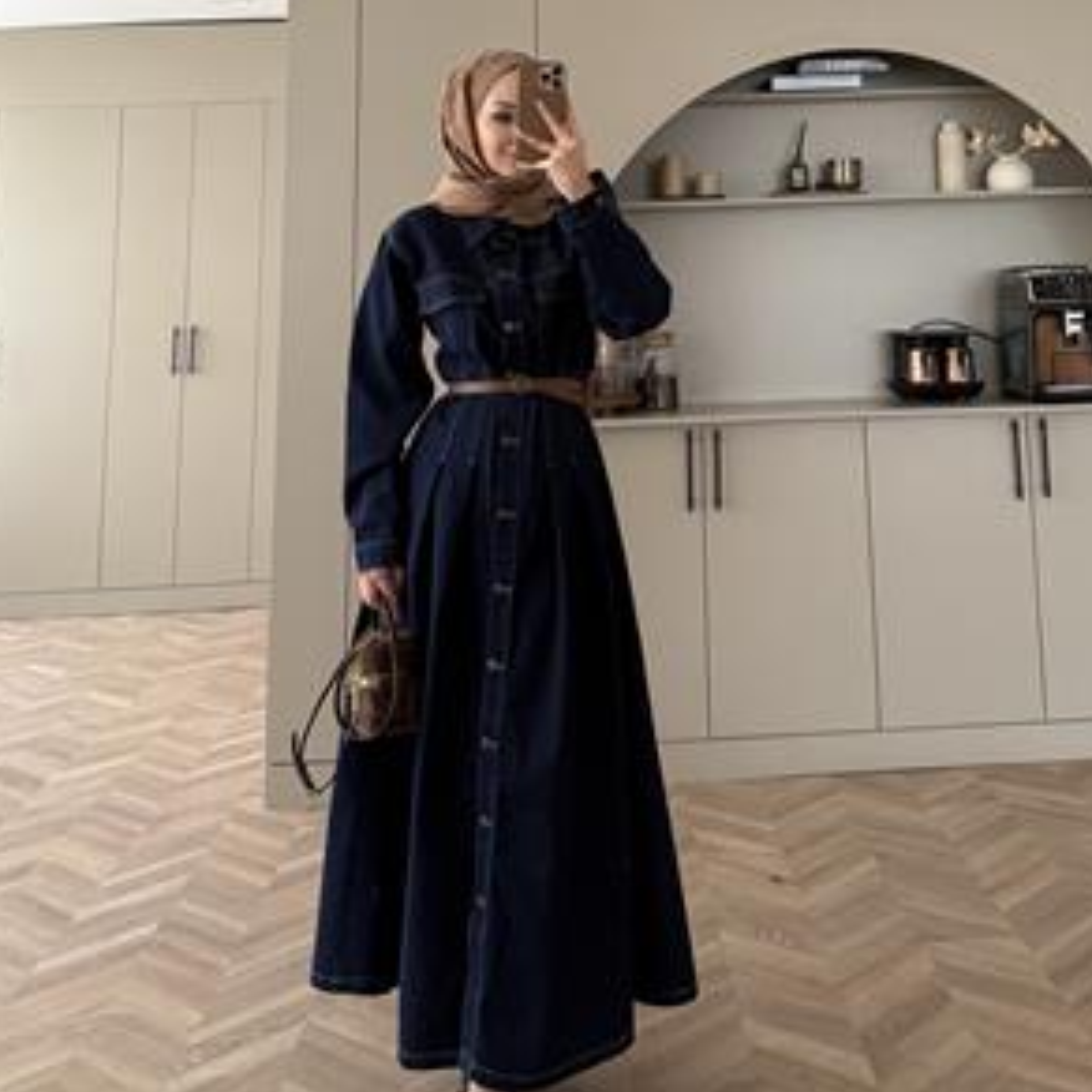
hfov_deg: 54.0
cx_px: 557
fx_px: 1071
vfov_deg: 53.8
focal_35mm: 30
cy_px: 462
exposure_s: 1/78
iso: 200
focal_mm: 6.76
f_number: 1.78
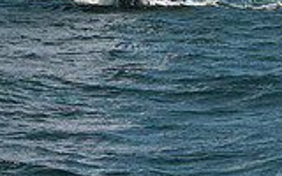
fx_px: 1991
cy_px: -324
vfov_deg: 4.9
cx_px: -1
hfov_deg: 8.1
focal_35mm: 259
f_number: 10
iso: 320
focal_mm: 70
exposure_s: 1/1250
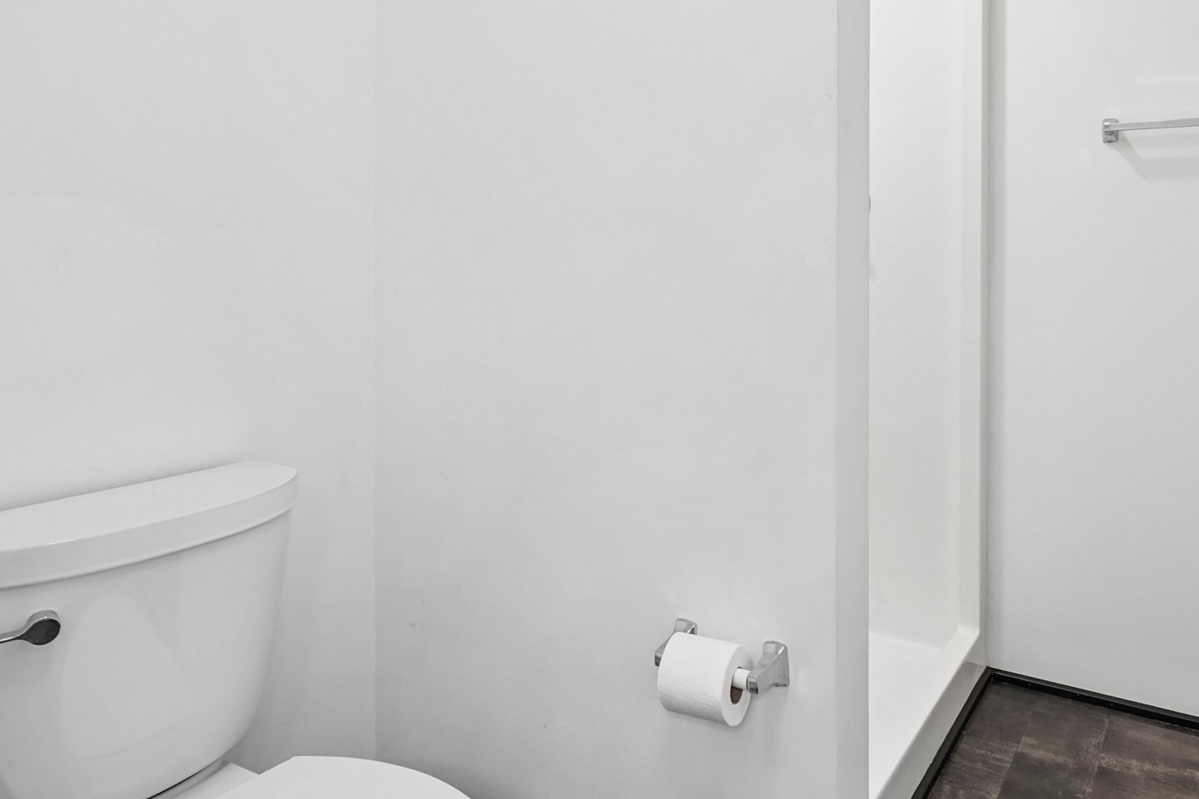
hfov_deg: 70.9
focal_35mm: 25
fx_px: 833
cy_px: 280
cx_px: 706
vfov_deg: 50.6
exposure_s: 1/40
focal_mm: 16
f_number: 9
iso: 800
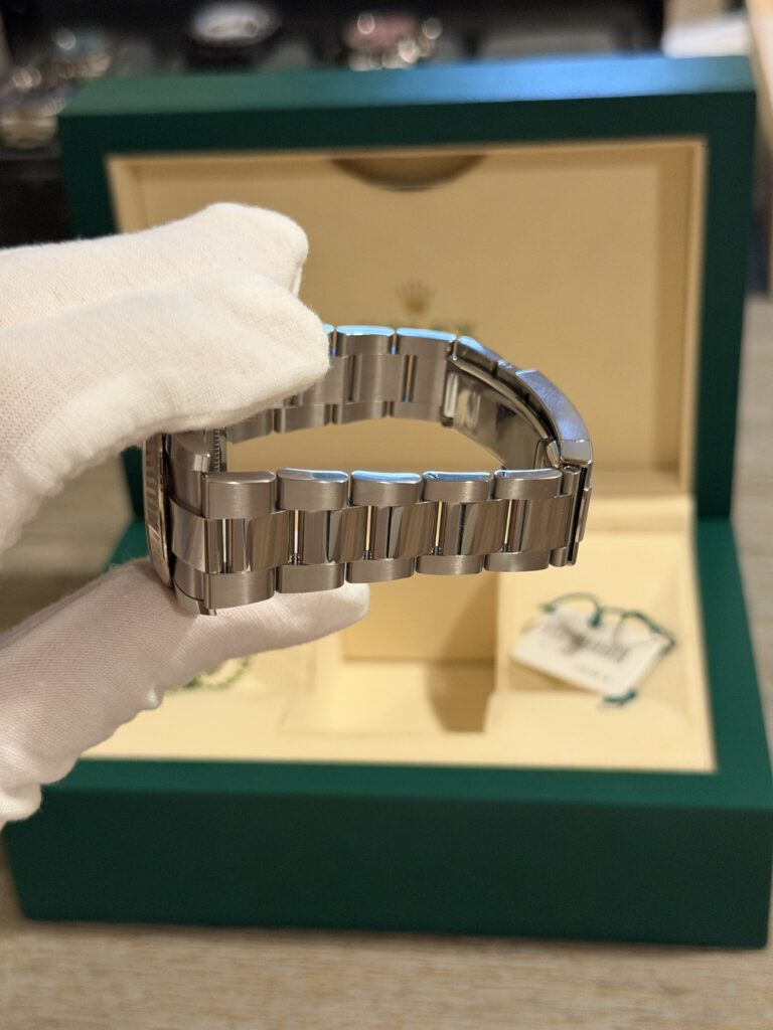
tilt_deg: -30.4
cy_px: 515
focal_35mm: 48
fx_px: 1429
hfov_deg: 30.3
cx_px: 386
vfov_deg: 39.7
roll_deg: +4.4
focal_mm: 6.76
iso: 250
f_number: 1.78
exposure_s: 1/40
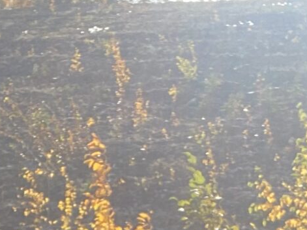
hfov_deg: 15.7
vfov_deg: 10.5
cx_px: 199
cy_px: 510
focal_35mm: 125
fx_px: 1108
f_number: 2.2
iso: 25
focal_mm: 2.71
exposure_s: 1/363
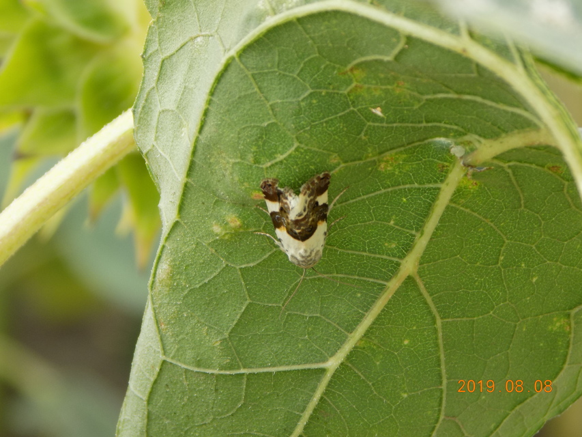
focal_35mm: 235
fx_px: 3952
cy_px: 218
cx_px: 291
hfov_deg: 8.4
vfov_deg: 6.3
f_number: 5.6
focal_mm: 41.8
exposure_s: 1/50
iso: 80
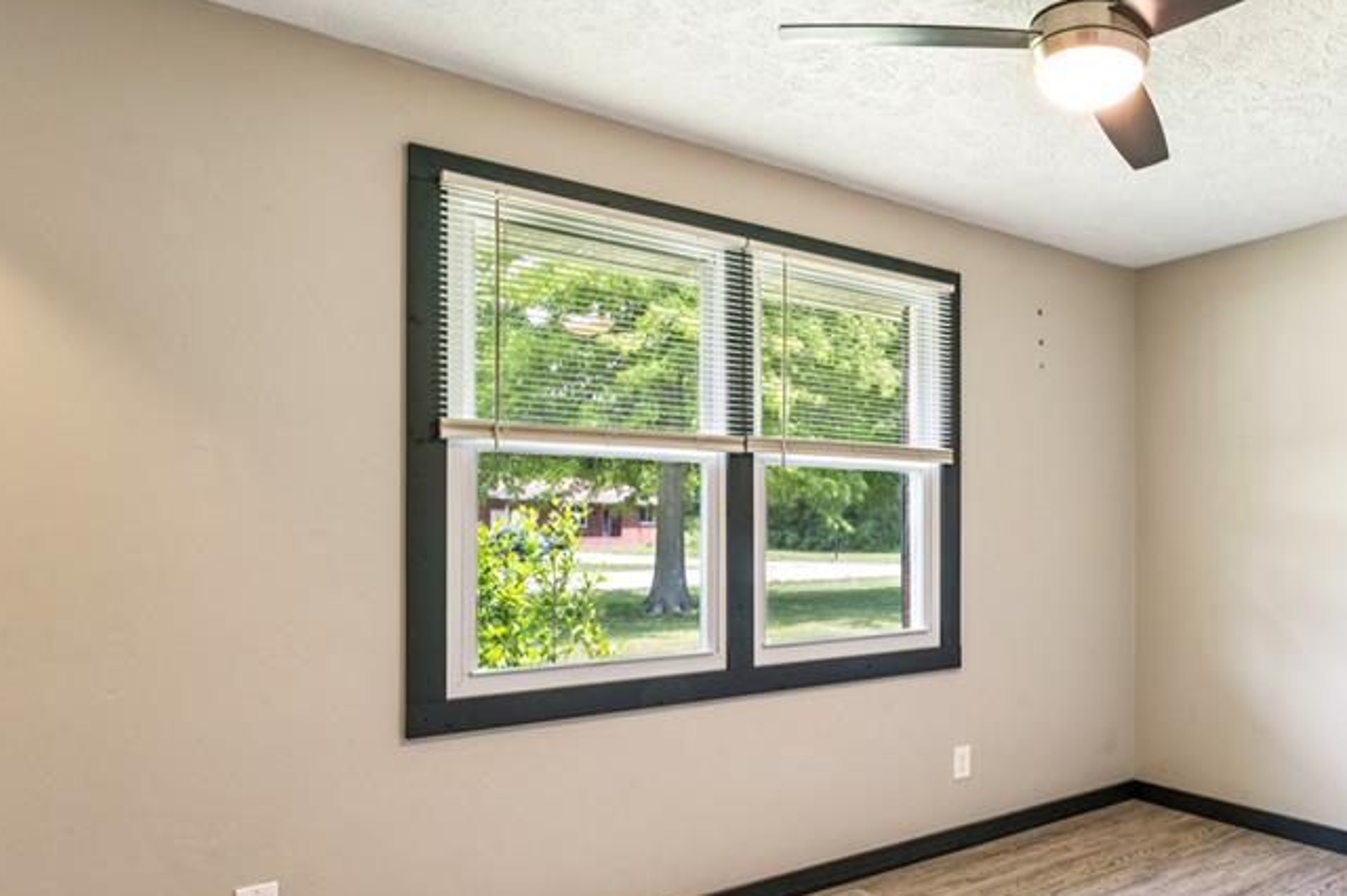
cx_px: 1000
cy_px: 530
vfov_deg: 50.2
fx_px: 951
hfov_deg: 66.5
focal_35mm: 25
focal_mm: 15.9
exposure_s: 1/5
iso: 320
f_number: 13
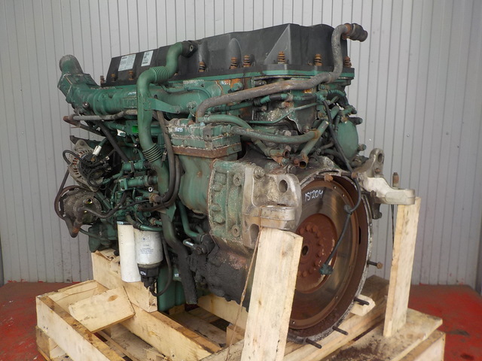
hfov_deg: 60.0
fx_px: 418
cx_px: 241
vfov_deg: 46.8
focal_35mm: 30
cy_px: 180
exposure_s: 1/30
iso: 125
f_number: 3.3
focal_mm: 4.1
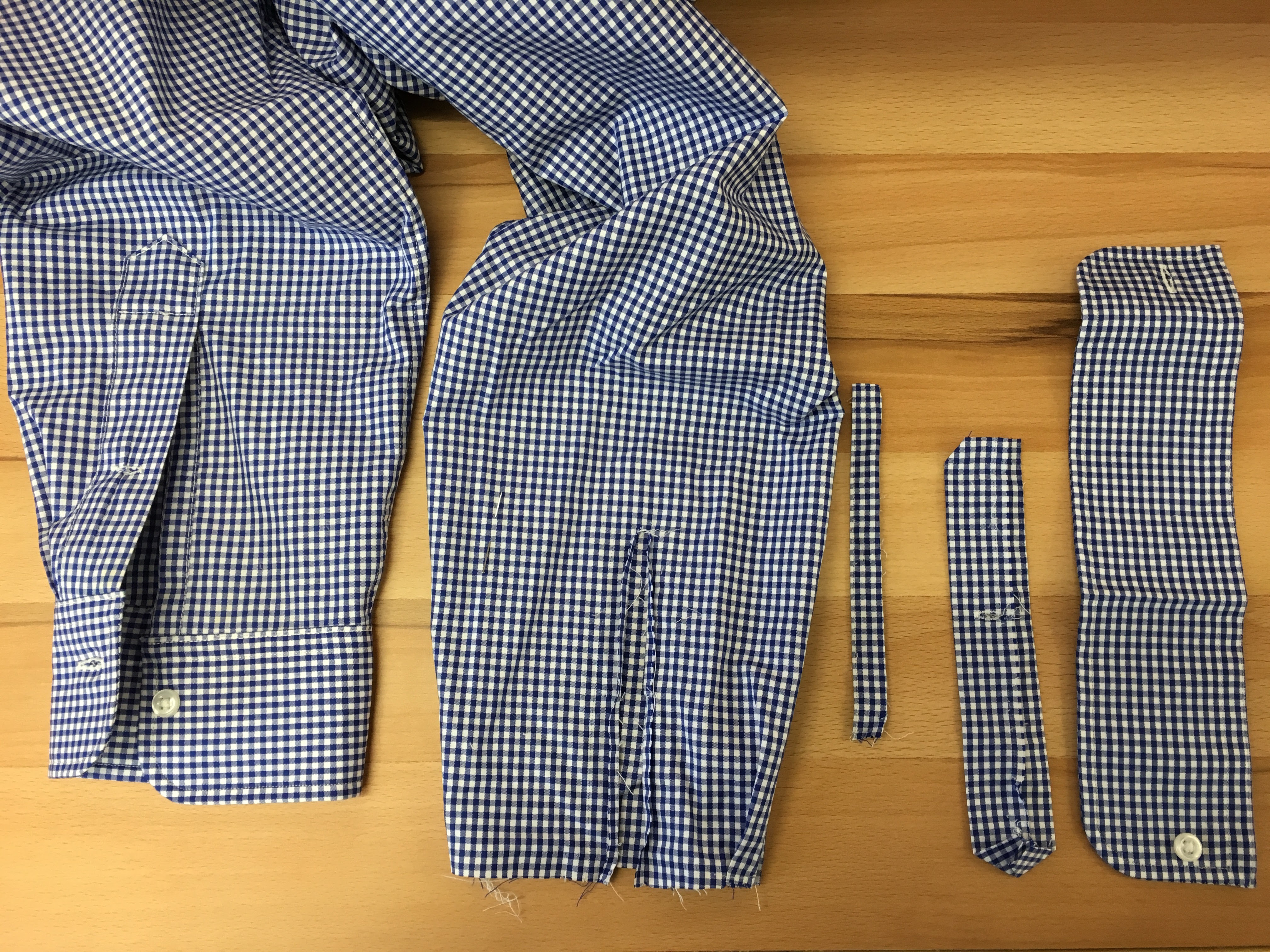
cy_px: 476
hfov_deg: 61.7
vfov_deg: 48.2
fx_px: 1064
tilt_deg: -79.8
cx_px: 635
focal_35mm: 29
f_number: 2.2
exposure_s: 1/33
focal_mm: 4.15
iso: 80
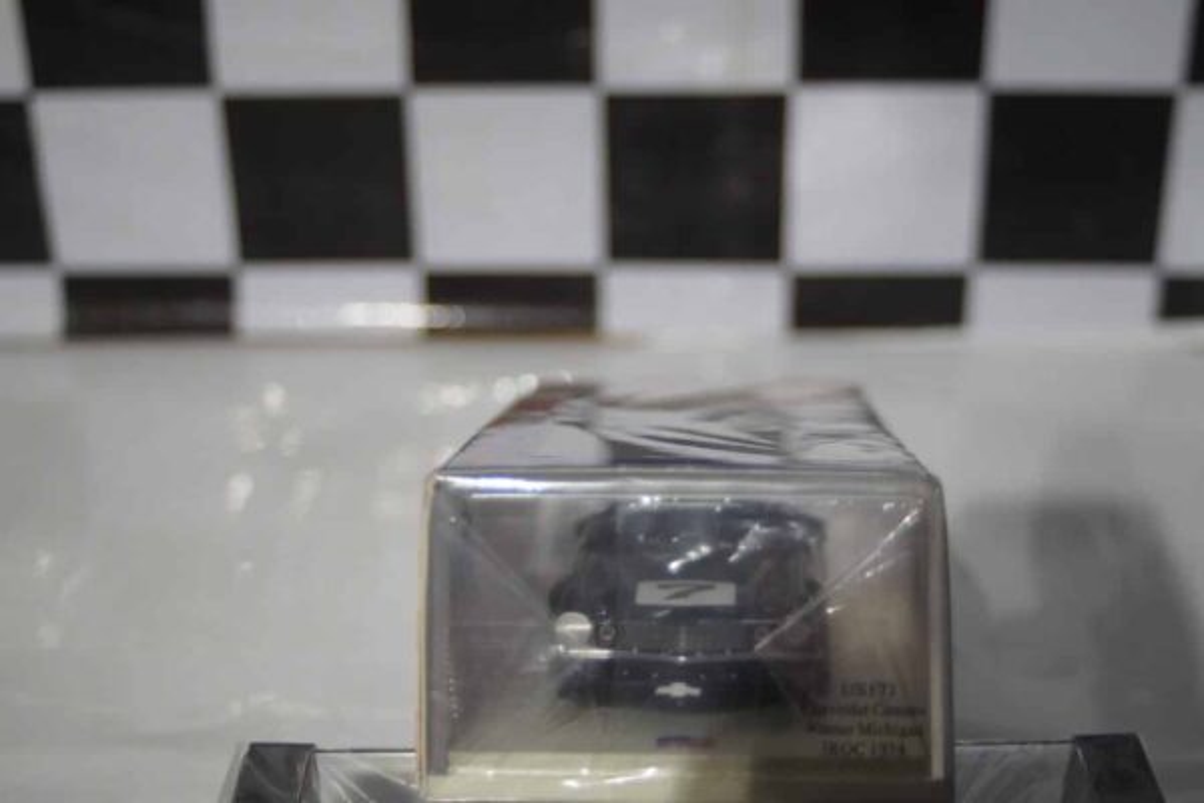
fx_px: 1756
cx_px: 602
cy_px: 402
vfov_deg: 25.8
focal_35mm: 52
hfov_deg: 37.9
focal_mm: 35
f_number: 4
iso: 800
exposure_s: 1/160
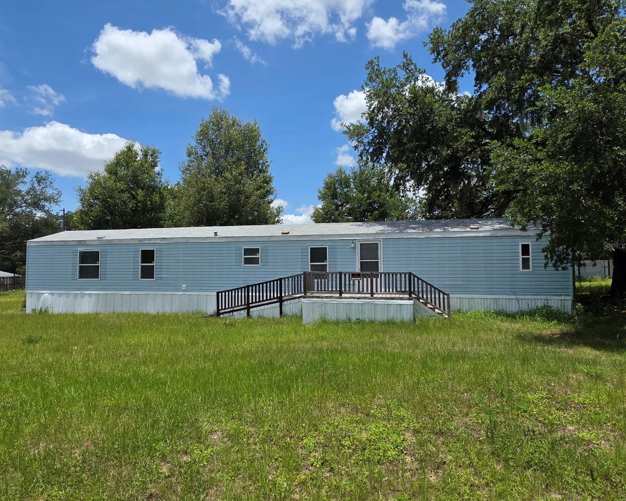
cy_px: 245
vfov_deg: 88.0
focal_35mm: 14
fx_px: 259
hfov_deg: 100.6
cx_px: 299
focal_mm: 2.2
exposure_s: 1/3333
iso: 40
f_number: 1.9
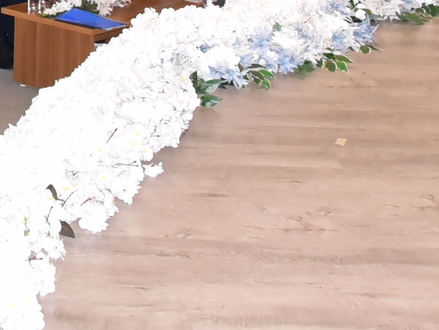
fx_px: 1560
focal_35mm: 123
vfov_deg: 10.6
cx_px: -305
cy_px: -423
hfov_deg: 14.4
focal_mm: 24
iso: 3200
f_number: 6.3
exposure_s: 1/200
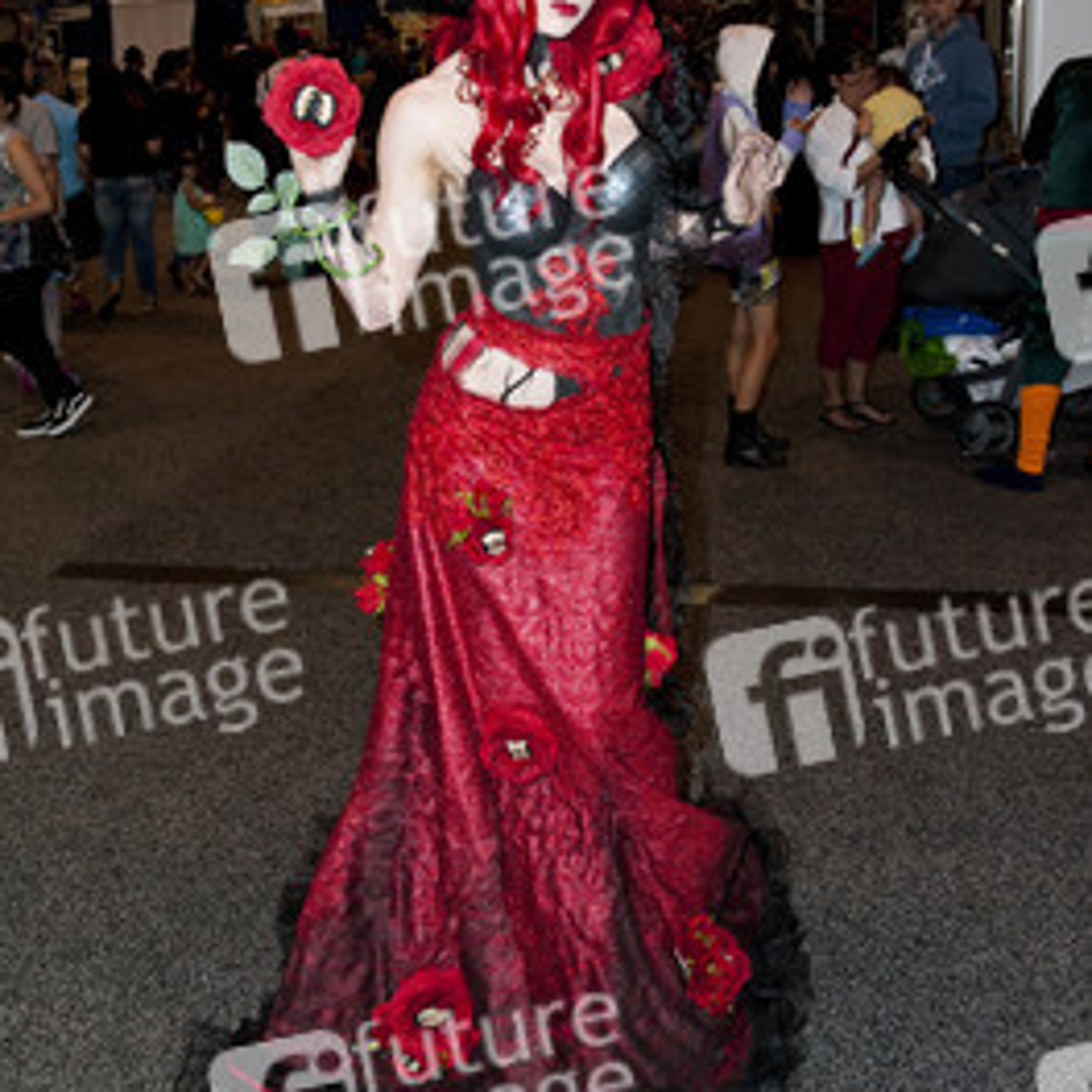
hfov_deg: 46.0
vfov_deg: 45.9
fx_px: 1285
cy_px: 472
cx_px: 544
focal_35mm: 36
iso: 320
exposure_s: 1/320
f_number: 5.6
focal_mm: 28
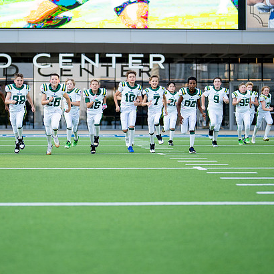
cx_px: 92
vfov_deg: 17.9
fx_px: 869
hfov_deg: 17.9
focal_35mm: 97
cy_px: 120
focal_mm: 50
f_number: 1.2
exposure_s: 1/4000
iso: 320
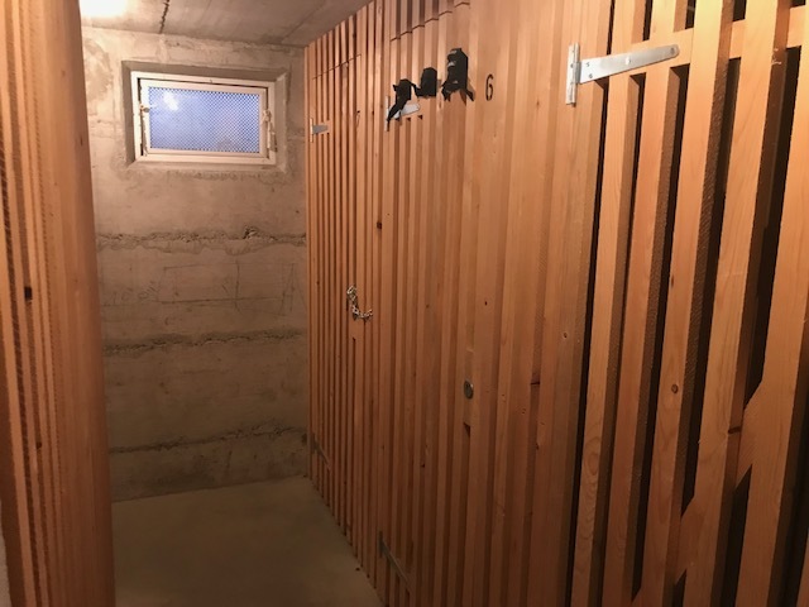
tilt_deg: -9.7
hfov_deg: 63.4
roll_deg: -2.2
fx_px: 654
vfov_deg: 49.7
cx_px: 404
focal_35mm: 28
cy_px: 304
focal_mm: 3.99
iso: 100
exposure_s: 1/11
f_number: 1.8
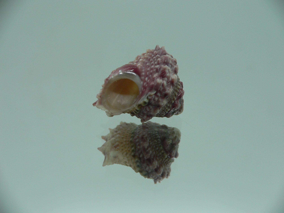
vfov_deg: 40.7
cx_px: 142
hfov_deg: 52.6
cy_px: 106
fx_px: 287
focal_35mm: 35
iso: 80
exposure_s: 1/60
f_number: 2.8
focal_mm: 4.6
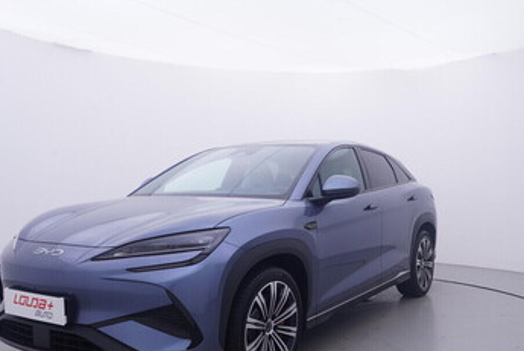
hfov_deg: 53.1
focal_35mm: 36
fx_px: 522
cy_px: 213
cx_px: 306
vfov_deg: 37.0
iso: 200
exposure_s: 1/80
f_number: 5
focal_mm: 15
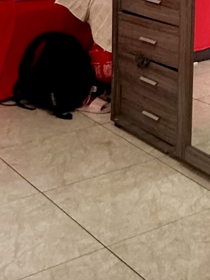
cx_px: 323
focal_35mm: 86
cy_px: -29
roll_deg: -3.7
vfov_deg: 21.6
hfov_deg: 15.7
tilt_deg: -7.6
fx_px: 696
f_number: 2.2
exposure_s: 1/60
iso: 250
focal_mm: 2.22
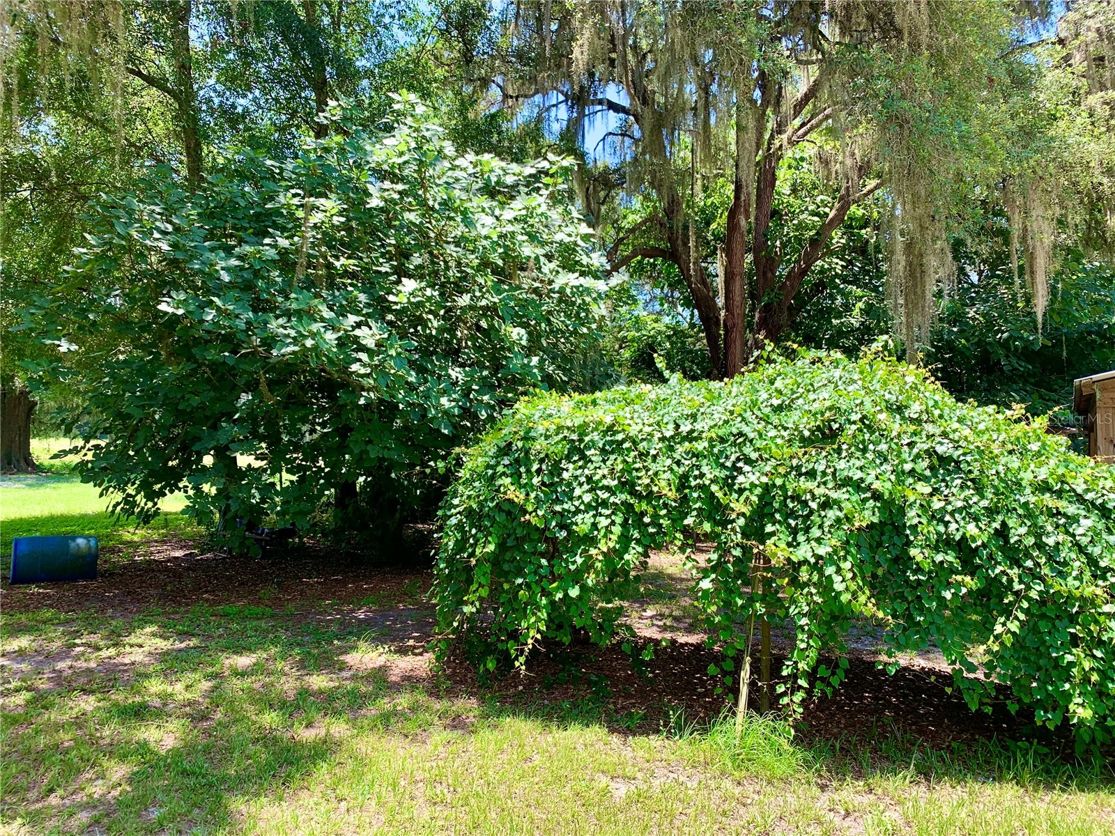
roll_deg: -2.8
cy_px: 418
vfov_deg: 53.1
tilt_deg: +2.4
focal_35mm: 26
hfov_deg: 67.3
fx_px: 837
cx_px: 558
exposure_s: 1/344
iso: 25
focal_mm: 4.25
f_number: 1.8
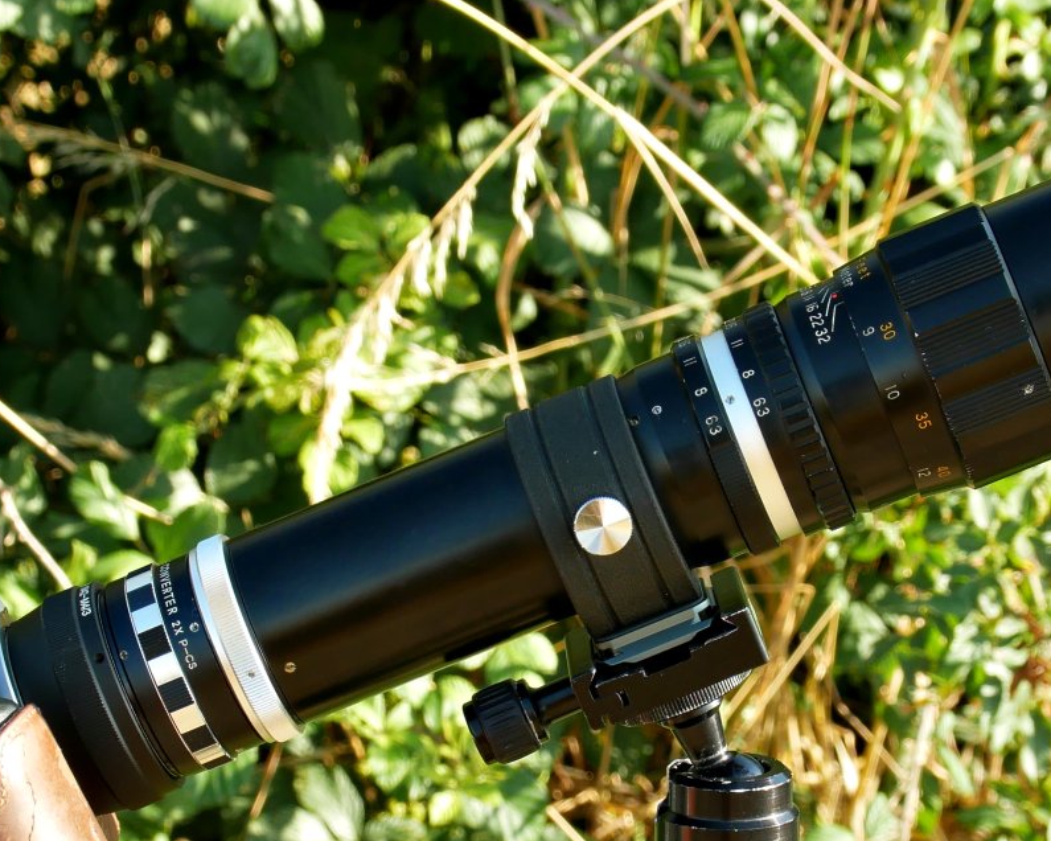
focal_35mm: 156
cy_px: 655
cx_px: 615
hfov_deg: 12.4
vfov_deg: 9.9
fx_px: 4852
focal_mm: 31
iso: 200
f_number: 5.6
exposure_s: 1/160
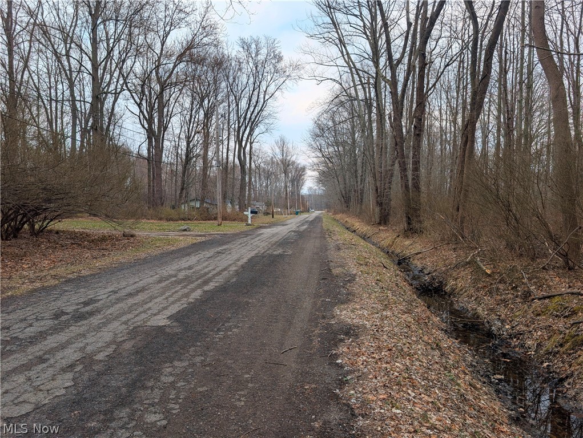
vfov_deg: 56.9
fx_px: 405
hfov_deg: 71.5
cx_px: 292
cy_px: 219
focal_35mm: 24
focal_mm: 6.9
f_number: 1.68
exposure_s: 1/474
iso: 22
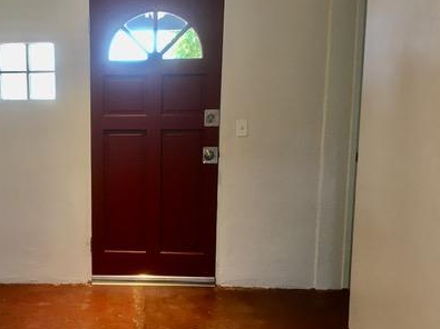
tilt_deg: -9.2
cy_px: 191
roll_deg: +0.8
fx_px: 597
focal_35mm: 47
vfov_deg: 30.8
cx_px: 92
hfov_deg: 39.0
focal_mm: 4.15
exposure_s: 1/30
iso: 32
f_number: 2.2
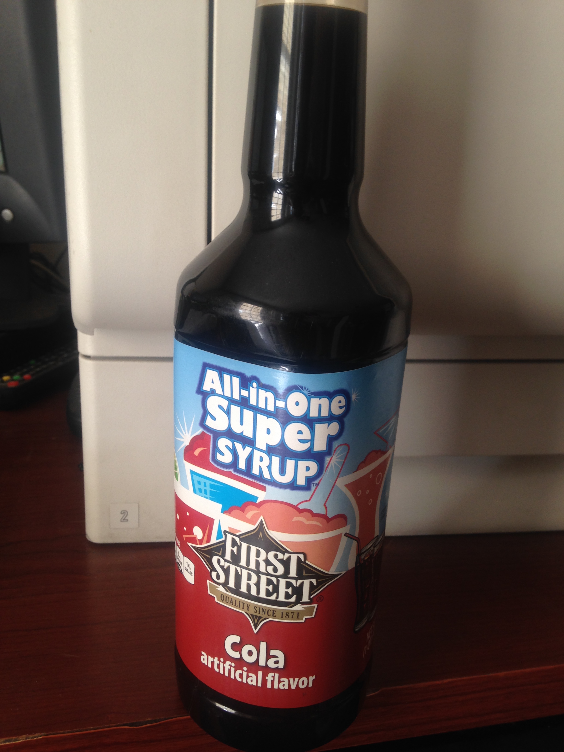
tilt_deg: -16.9
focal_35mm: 33
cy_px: 376
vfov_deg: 55.4
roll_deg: -4.0
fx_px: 717
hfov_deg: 42.9
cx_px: 282
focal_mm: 4.12
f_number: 2.4
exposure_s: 1/30
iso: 50
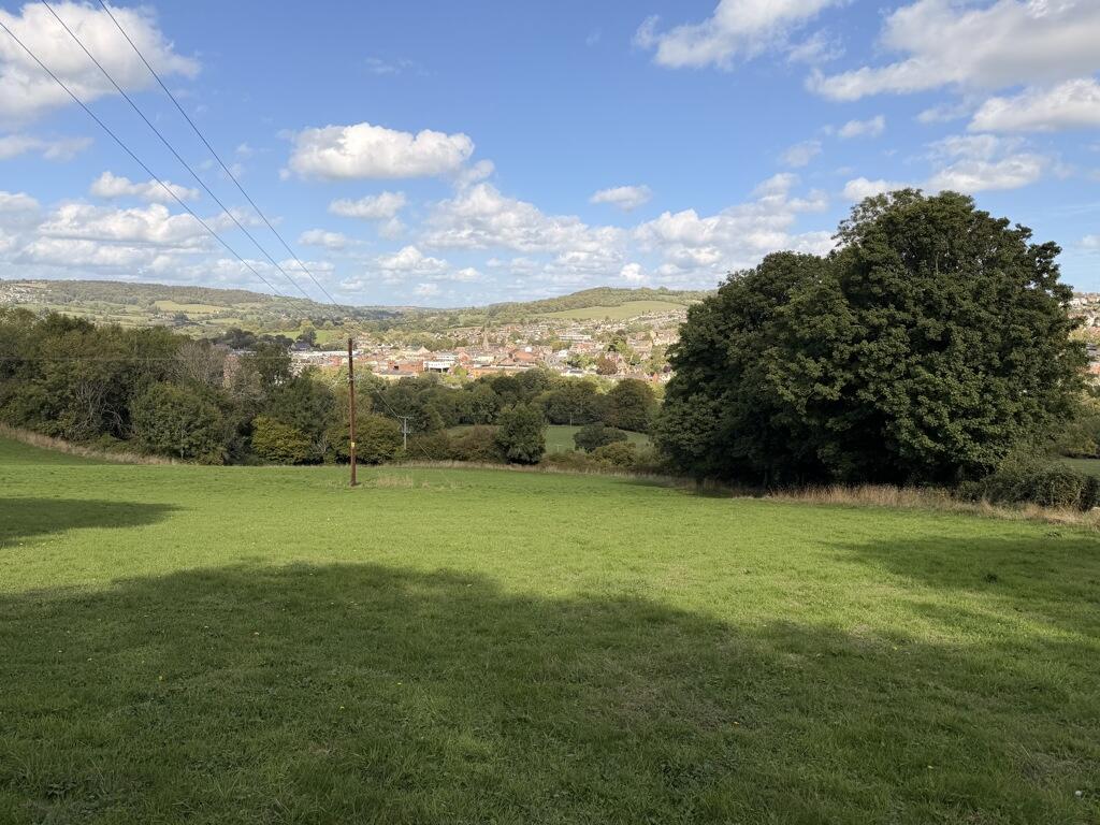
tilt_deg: -7.0
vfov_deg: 56.8
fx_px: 763
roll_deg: -0.4
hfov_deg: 71.6
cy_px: 412
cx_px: 550
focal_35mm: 24
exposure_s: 1/4673
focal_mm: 6.76
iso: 80
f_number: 1.78
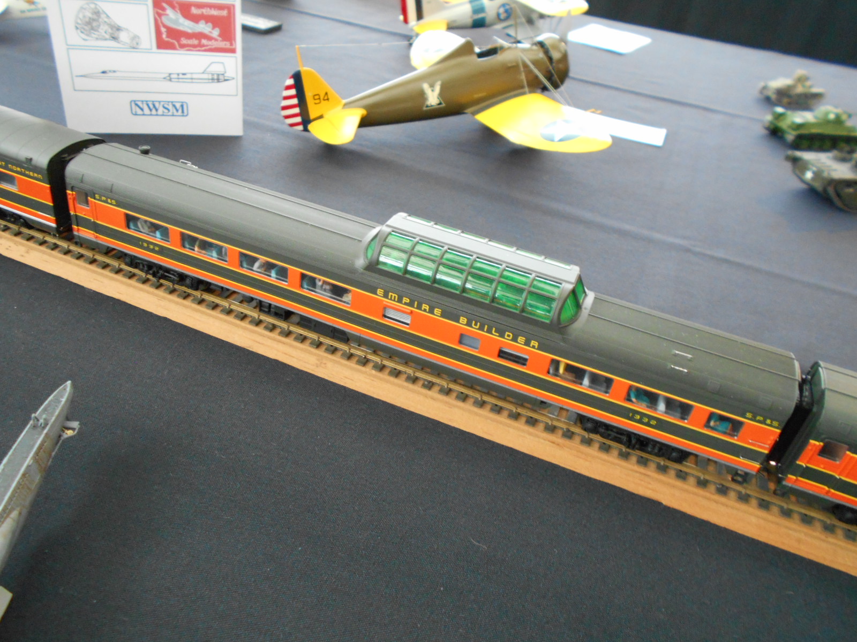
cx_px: 428
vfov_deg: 53.1
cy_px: 321
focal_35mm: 26
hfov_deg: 67.3
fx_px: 644
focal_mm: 4.6
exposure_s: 1/25
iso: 400
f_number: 3.2
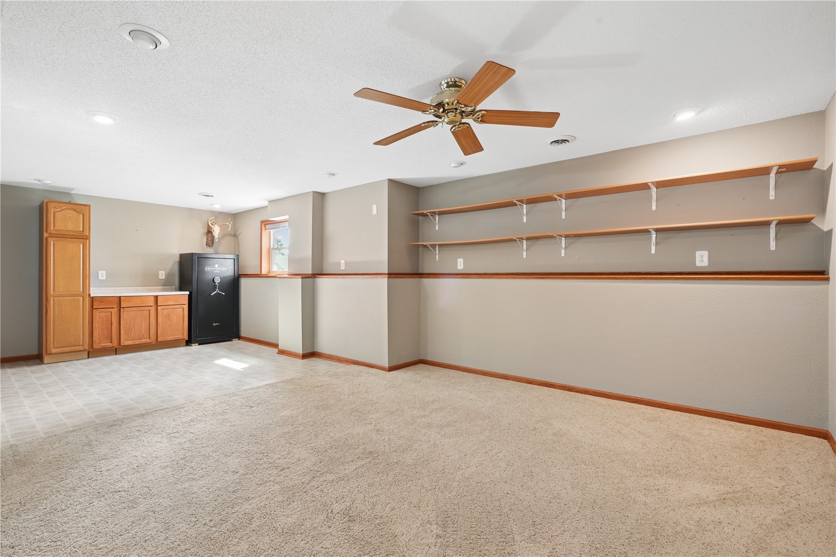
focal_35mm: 16
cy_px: 278
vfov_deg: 73.7
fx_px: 371
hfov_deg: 96.7
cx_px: 418
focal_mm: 16
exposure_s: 1/3.33
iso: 400
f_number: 10
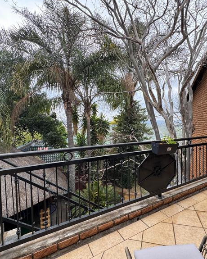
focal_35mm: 19
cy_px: 129
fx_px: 146
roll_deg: +0.3
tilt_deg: -1.4
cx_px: 126
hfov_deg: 70.0
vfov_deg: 83.3
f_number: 2.2
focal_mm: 2.22
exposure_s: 1/120
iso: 40
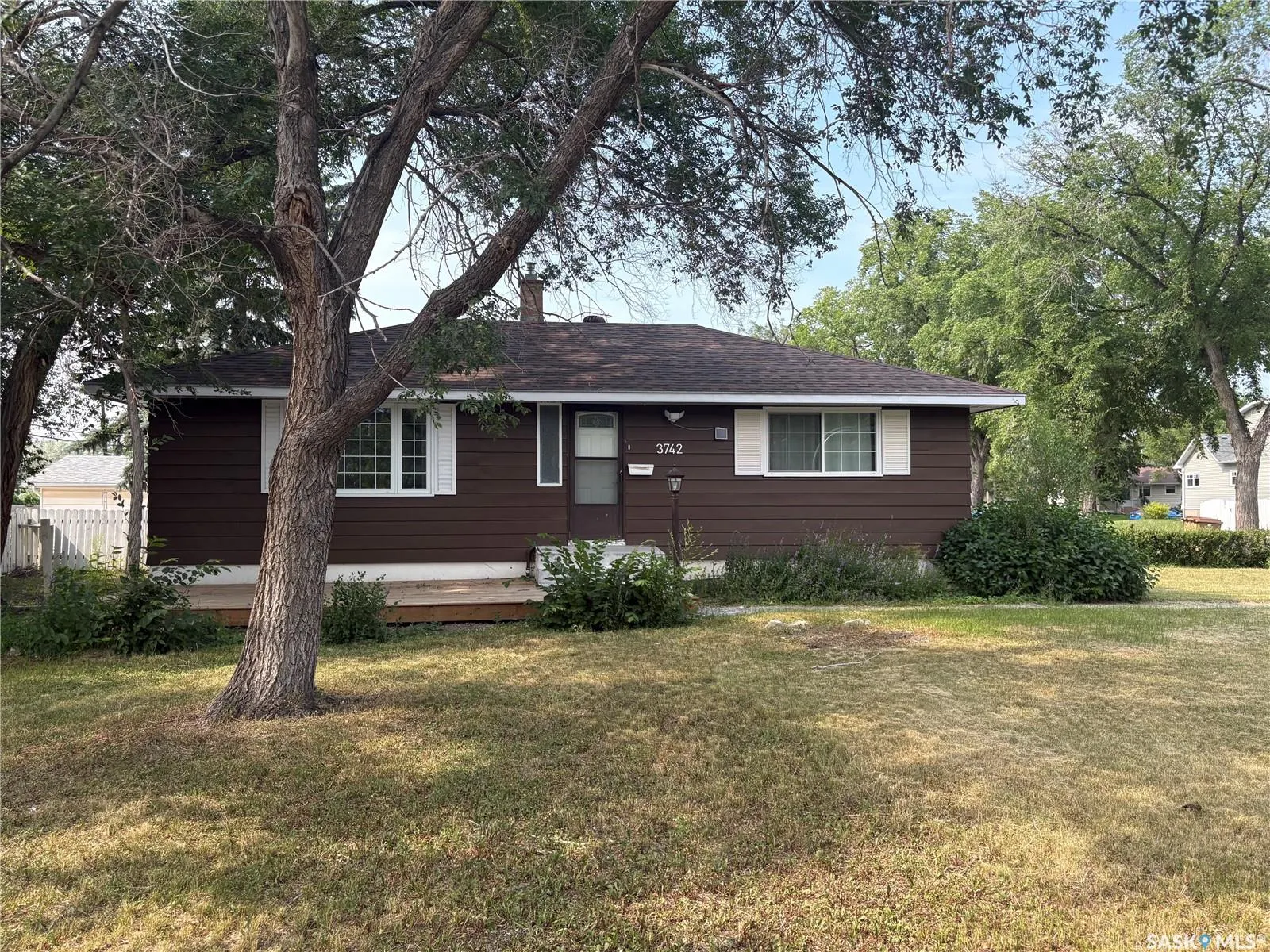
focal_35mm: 26
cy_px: 476
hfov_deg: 67.3
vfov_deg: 53.1
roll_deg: +0.3
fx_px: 954
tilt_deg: +1.2
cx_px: 635
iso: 64
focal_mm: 5.96
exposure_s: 1/1135
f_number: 1.6
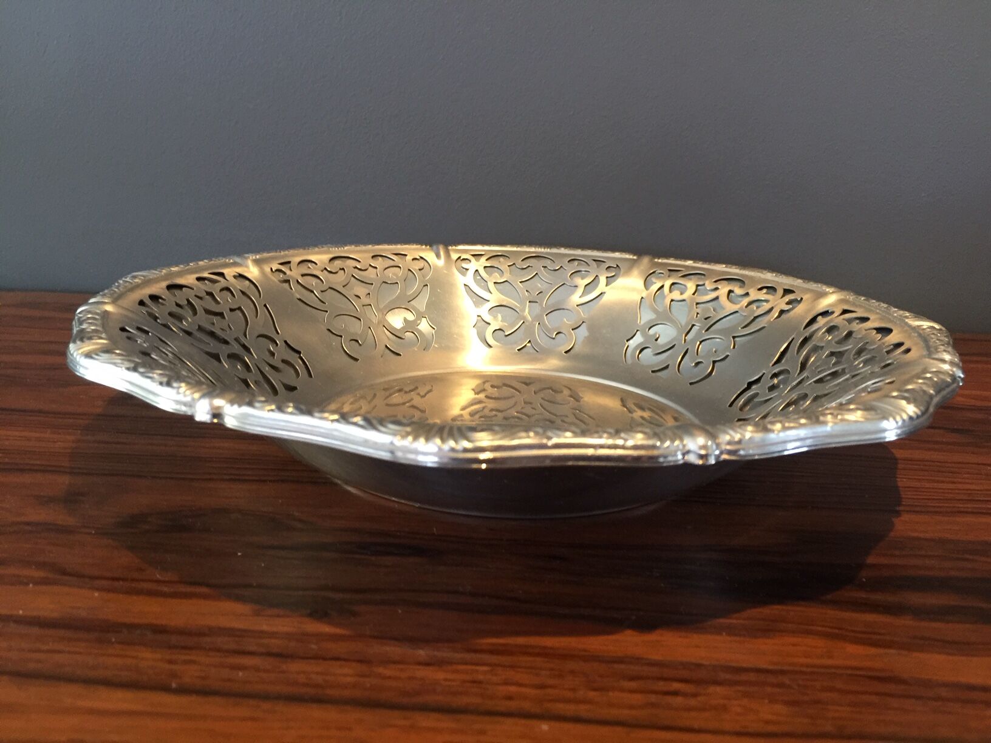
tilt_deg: -16.2
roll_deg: -3.4
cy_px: 372
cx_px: 496
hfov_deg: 61.7
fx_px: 830
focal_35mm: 29
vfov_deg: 48.2
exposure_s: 1/17
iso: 125
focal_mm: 4.15
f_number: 2.2
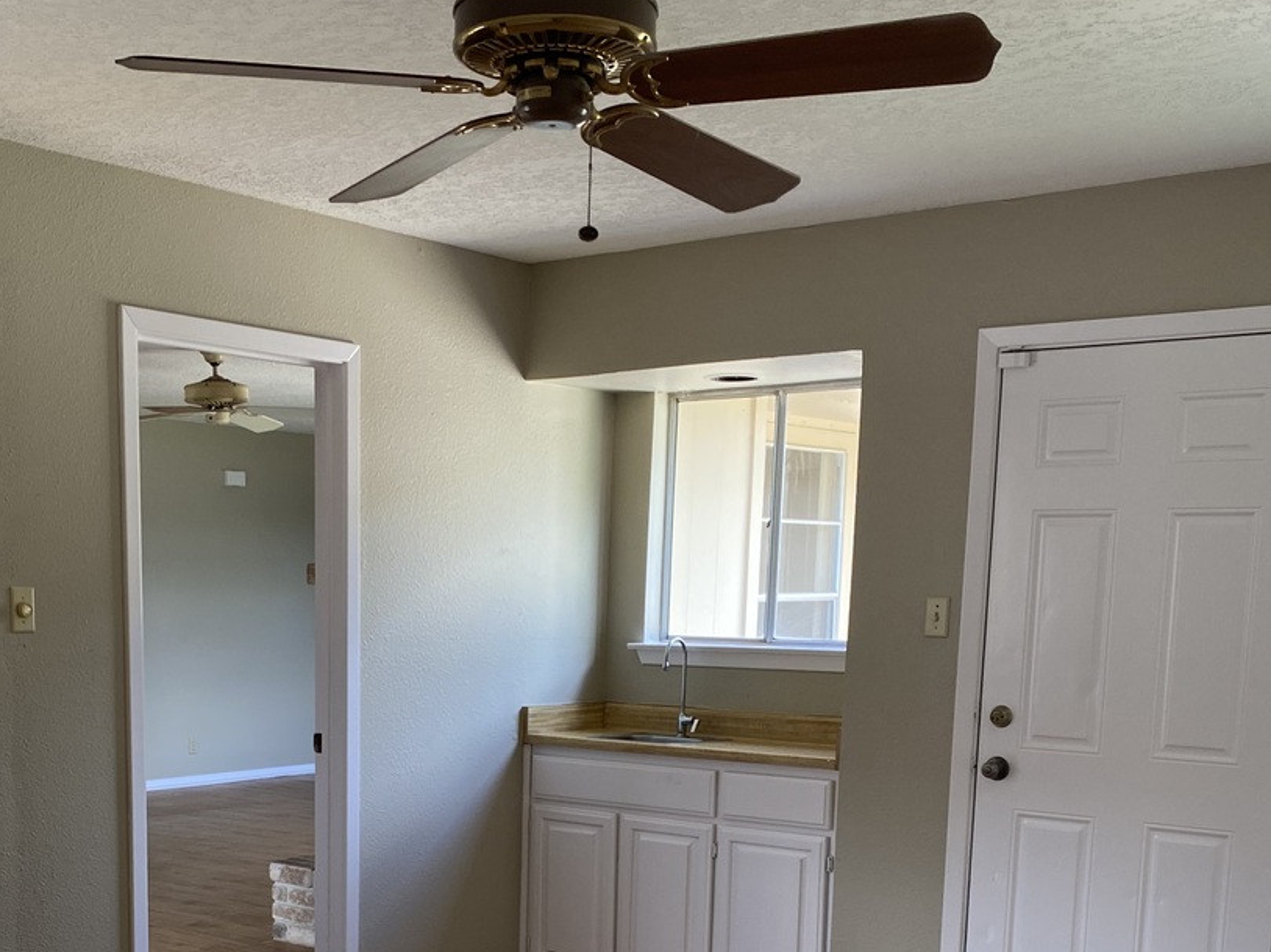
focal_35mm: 46
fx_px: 1688
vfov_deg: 30.5
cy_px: 797
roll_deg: -0.9
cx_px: 464
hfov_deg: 40.9
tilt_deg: -8.6
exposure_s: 1/121
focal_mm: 4.25
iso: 100
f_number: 1.8
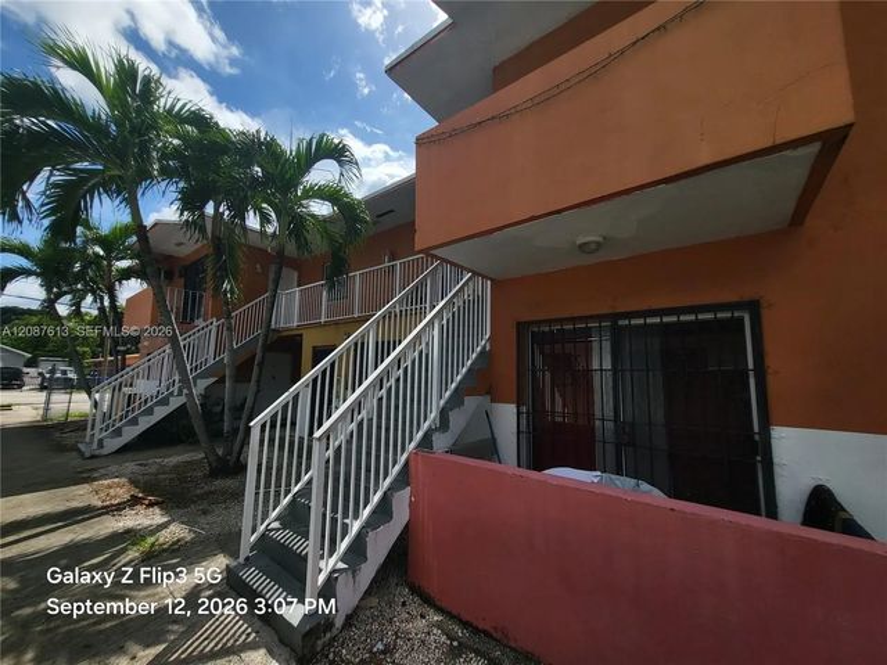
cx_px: 444
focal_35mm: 13
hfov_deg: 106.2
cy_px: 332
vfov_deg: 89.9
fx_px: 333
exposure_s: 1/3125
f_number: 2.2
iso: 32
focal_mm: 1.74
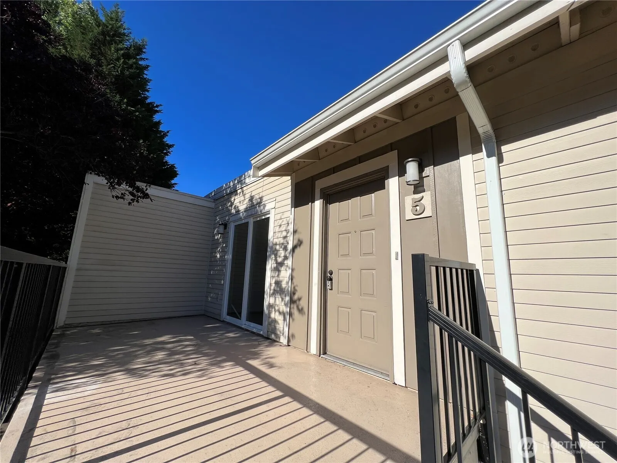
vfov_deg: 89.9
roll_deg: -2.1
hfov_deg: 106.2
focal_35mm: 13
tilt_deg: +12.5
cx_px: 308
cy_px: 232
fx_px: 232
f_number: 1.8
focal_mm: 1.57
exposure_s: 1/2370
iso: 32
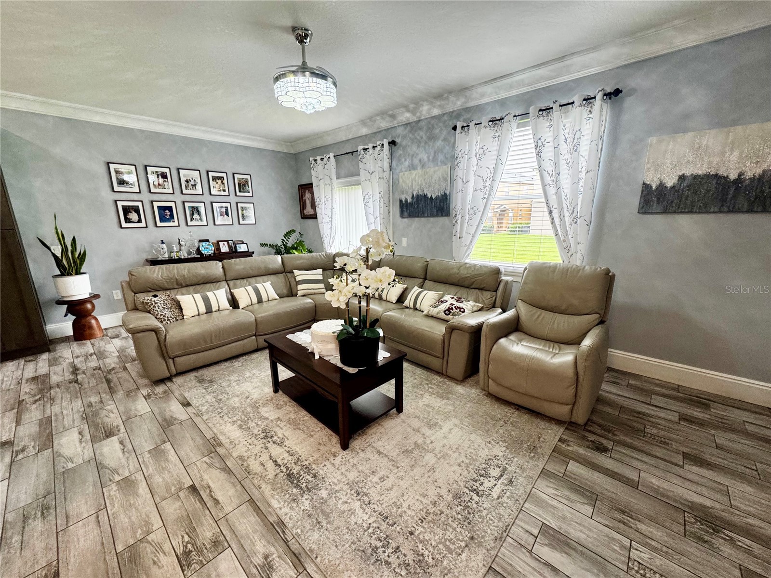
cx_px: 386
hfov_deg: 102.1
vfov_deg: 85.7
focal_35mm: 14
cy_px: 289
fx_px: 312
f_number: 2.2
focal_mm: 2.22
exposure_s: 1/120
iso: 250
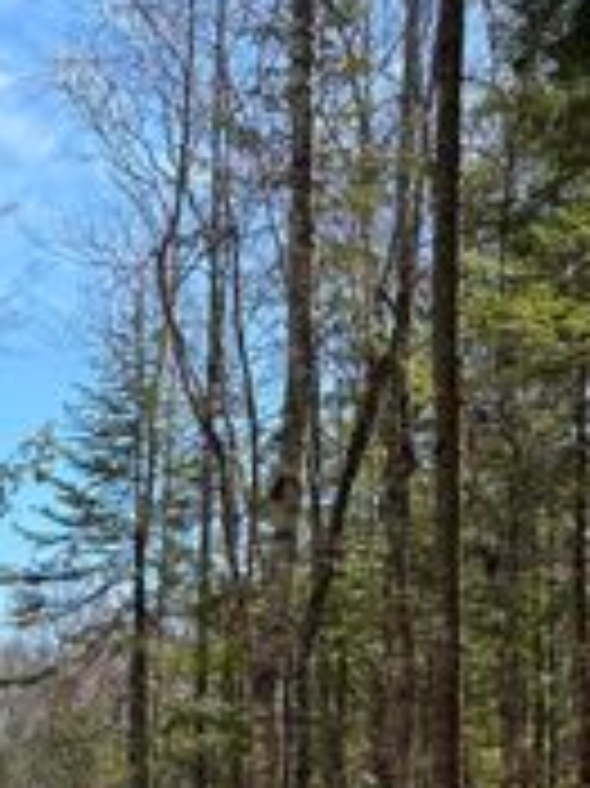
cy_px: 912
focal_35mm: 99
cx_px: -261
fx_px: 2253
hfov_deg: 14.1
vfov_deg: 18.9
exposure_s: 1/1876
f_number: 1.6
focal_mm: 5.96
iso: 50
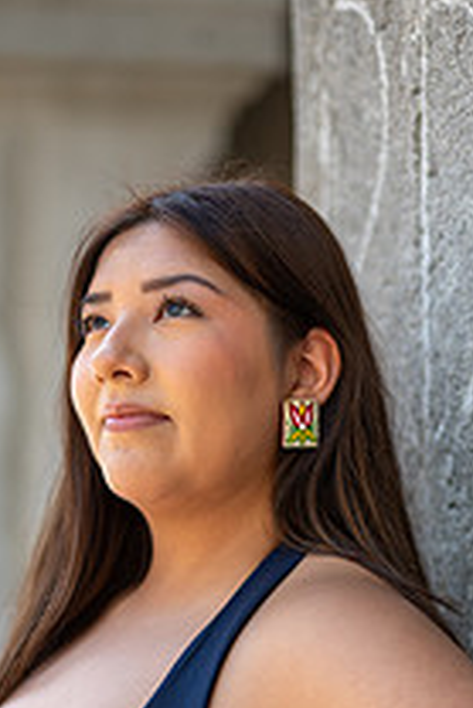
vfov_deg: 18.6
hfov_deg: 12.7
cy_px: 620
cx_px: 228
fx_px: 2125
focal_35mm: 108
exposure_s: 1/2500
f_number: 1.6
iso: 200
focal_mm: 50
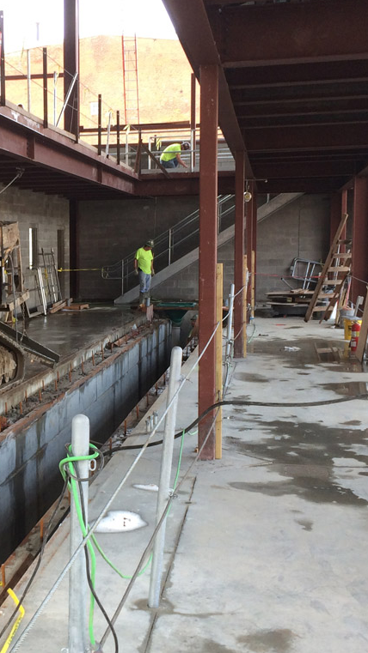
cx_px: 132
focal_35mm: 44
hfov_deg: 27.0
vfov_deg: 46.4
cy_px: 327
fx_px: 763
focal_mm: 4.12
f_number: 2.2
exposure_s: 1/120
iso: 64
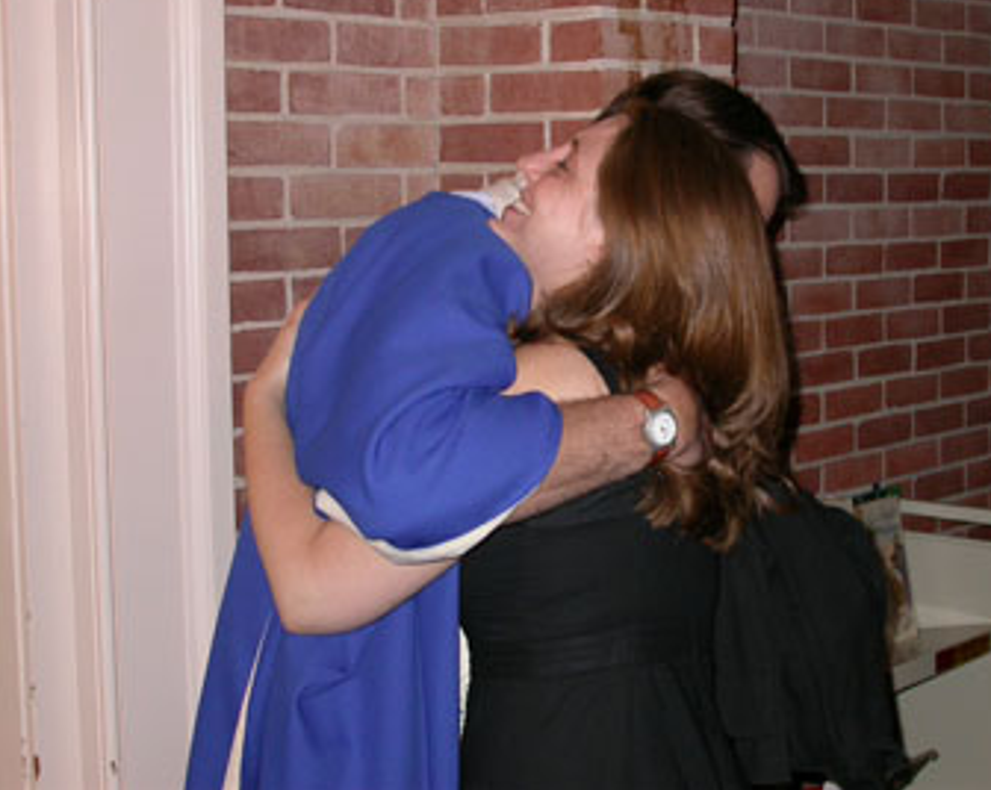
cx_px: 587
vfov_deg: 23.8
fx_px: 1875
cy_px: 351
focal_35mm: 64
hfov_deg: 29.5
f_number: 3
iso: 100
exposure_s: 1/60.3
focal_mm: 11.5
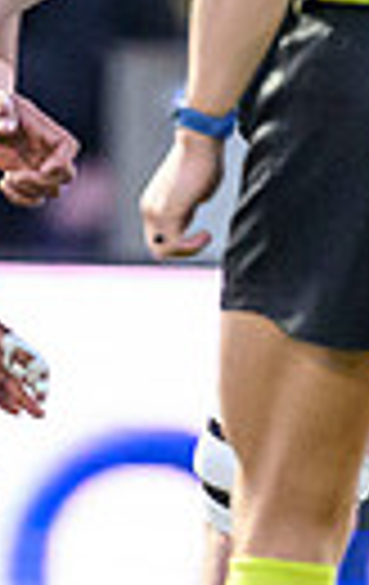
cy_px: 706
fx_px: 53836
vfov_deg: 0.6
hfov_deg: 0.4
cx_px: -335
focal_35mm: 3368
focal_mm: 400
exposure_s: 1/1250
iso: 8000
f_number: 2.8
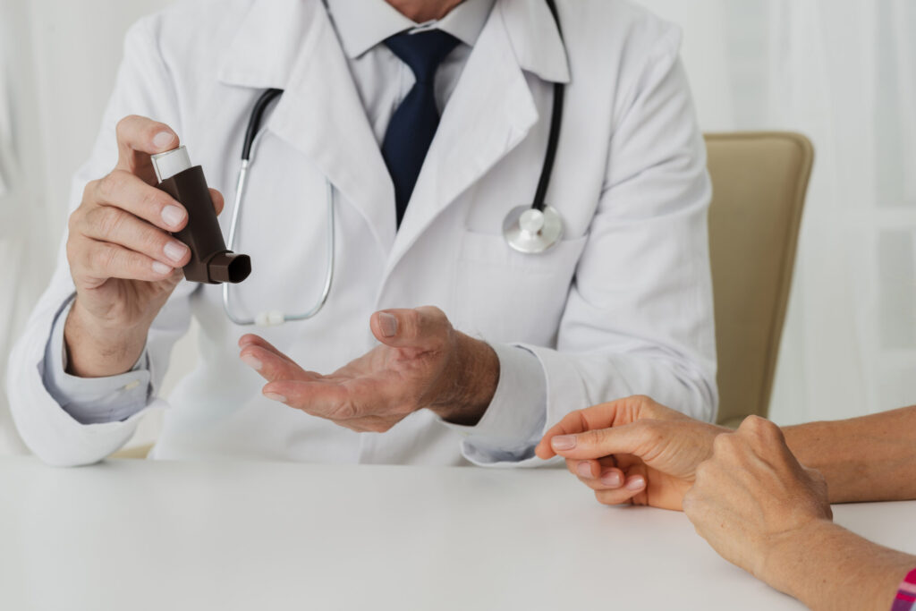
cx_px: 458
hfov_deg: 23.9
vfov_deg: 16.1
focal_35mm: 85
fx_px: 2163
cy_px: 306
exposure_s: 1/160
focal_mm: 85
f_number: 7.1
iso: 160
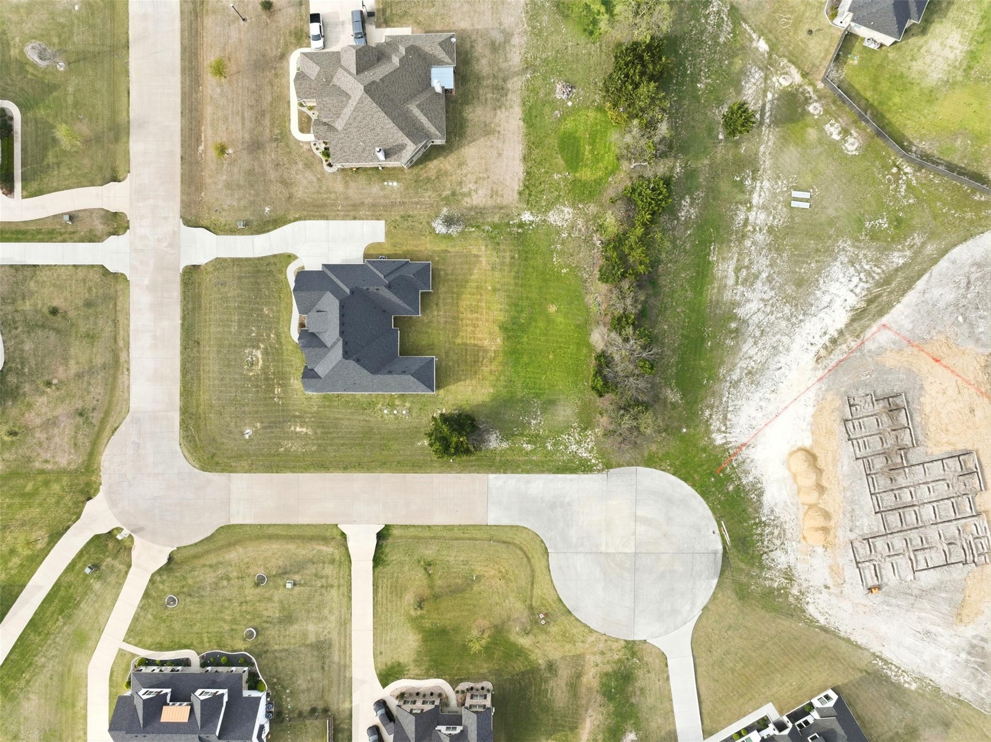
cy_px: 371
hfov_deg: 71.6
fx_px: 687
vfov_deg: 56.8
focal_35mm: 24
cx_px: 496
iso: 100
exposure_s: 1/160
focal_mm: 12.3
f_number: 5
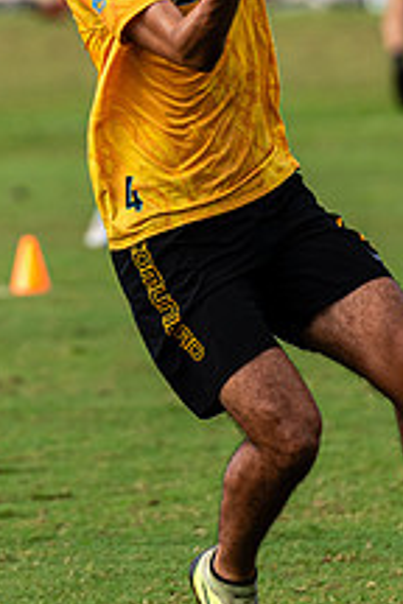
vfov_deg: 2.9
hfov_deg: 1.9
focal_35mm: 721
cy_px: -17
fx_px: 12106
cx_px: 48
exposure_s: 1/1000
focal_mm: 200
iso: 110
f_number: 3.2
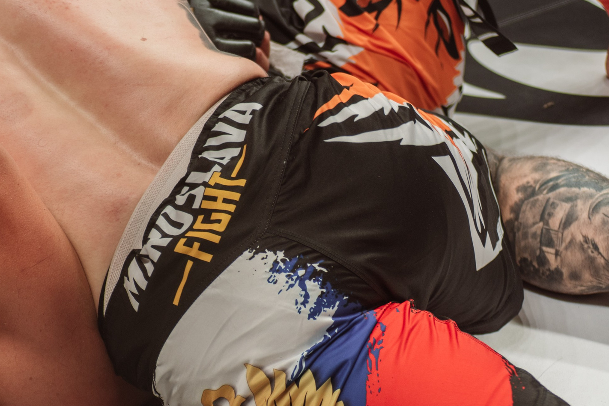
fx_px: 2437
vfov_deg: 9.5
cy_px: 139
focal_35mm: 144
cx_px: 84
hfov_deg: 14.1
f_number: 4
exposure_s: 1/320
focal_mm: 80
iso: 220
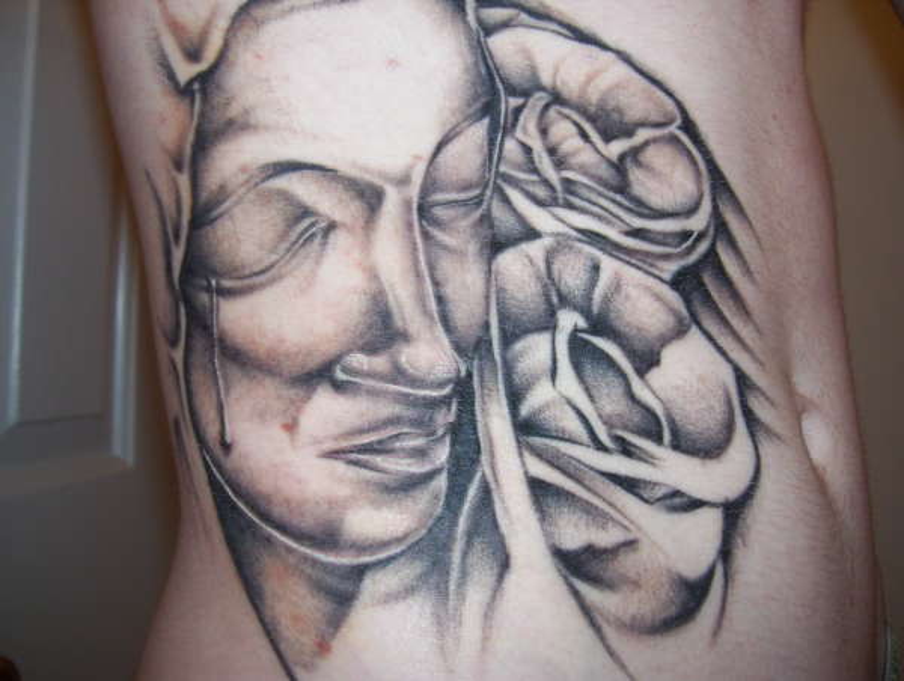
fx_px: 942
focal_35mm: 36
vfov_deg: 39.8
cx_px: 452
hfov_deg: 51.3
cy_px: 340
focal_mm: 6
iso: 80
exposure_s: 1/60
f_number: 2.7
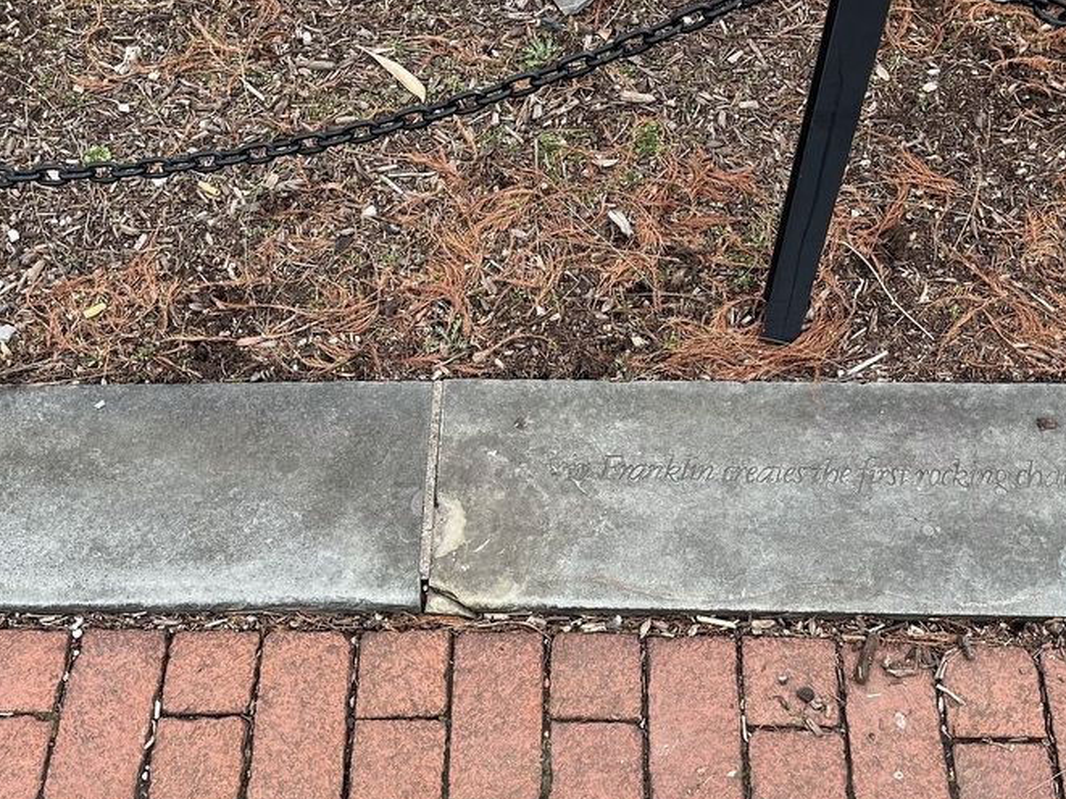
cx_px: 525
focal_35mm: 42
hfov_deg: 44.8
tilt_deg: -59.6
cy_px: 487
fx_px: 1293
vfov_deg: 34.2
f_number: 1.6
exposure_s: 1/211
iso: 40
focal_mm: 5.1
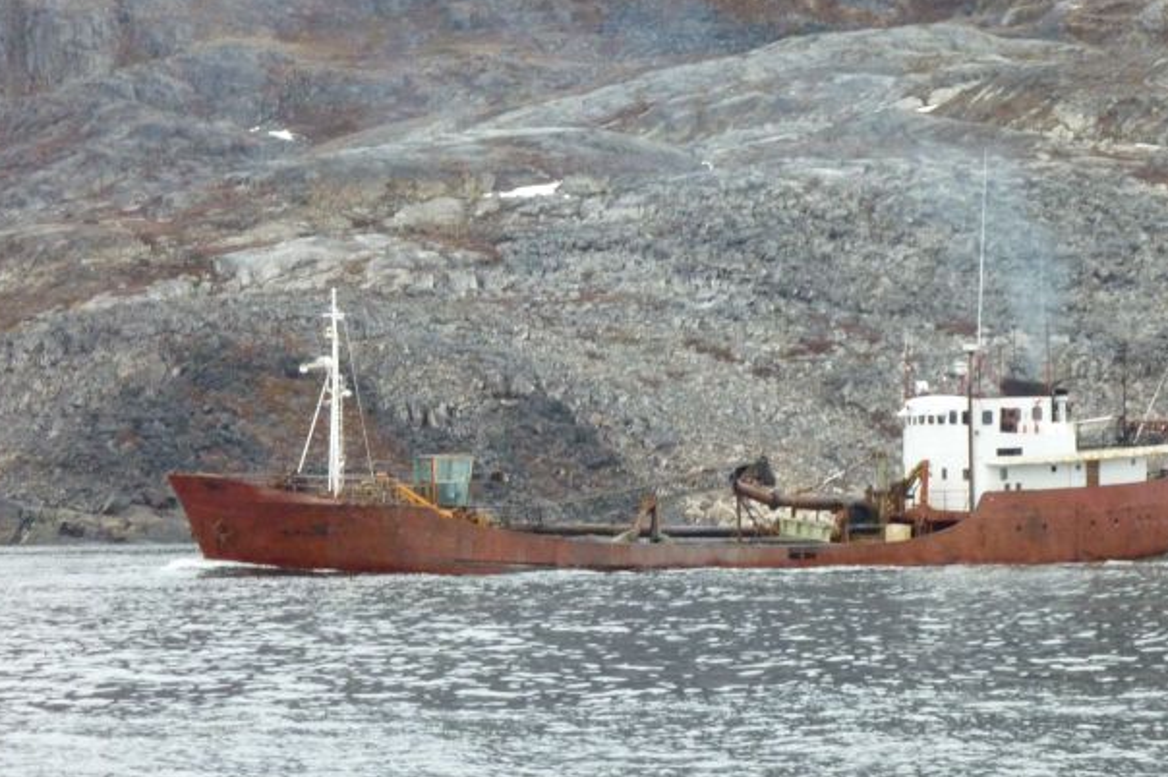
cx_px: 625
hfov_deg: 12.5
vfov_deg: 8.4
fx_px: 5318
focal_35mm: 164
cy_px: 417
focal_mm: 19.5
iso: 250
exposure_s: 1/400
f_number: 4.4
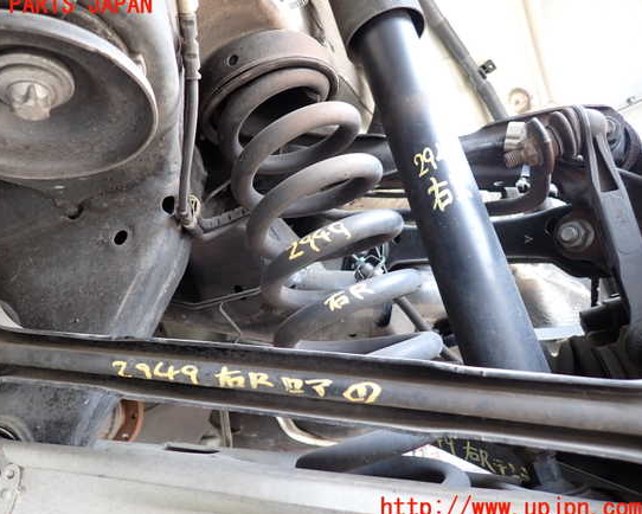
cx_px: 293
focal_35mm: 27
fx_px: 513
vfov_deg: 53.2
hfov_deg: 63.9
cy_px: 257
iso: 200
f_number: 2
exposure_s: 1/100
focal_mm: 4.5
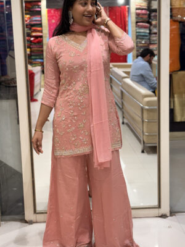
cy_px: 124
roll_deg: +1.4
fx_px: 342
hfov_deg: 30.3
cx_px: 92
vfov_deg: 39.7
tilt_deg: -10.8
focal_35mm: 48
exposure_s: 1/100
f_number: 1.78
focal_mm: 6.76
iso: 50
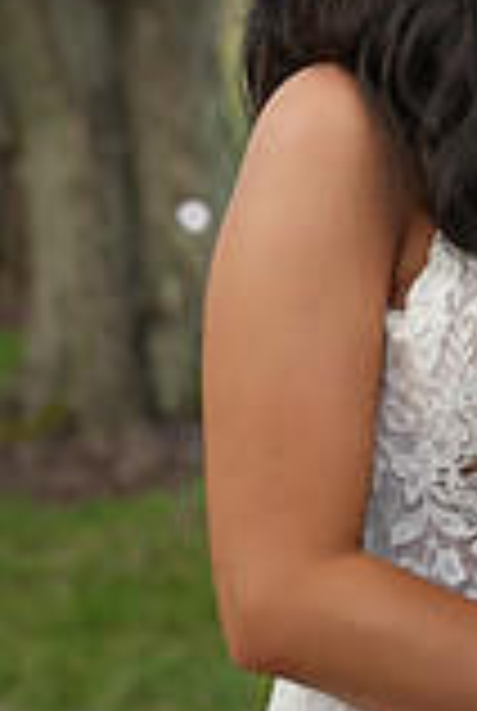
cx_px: 830
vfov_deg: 10.0
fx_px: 3918
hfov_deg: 6.8
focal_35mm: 198
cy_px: -414
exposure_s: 1/400
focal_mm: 54
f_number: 2.5
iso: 100
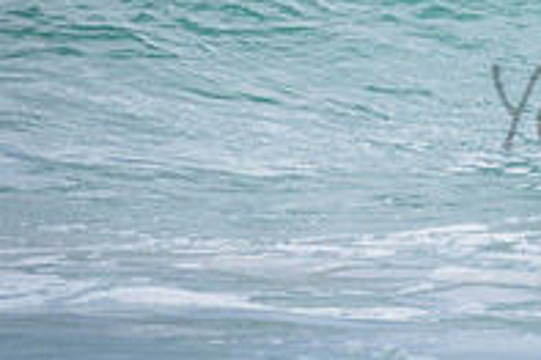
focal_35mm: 1808
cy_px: -1
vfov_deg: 0.8
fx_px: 27147
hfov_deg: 1.1
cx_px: 913
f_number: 6.3
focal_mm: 500
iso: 800
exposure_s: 1/2000
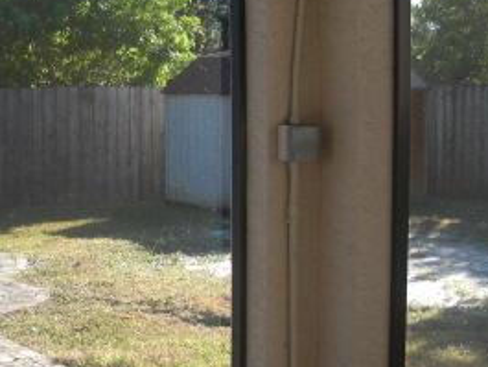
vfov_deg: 17.0
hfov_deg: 22.3
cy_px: 238
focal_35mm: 87
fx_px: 1227
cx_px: 116
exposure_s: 1/200
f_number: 2.8
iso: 50
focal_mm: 6.3
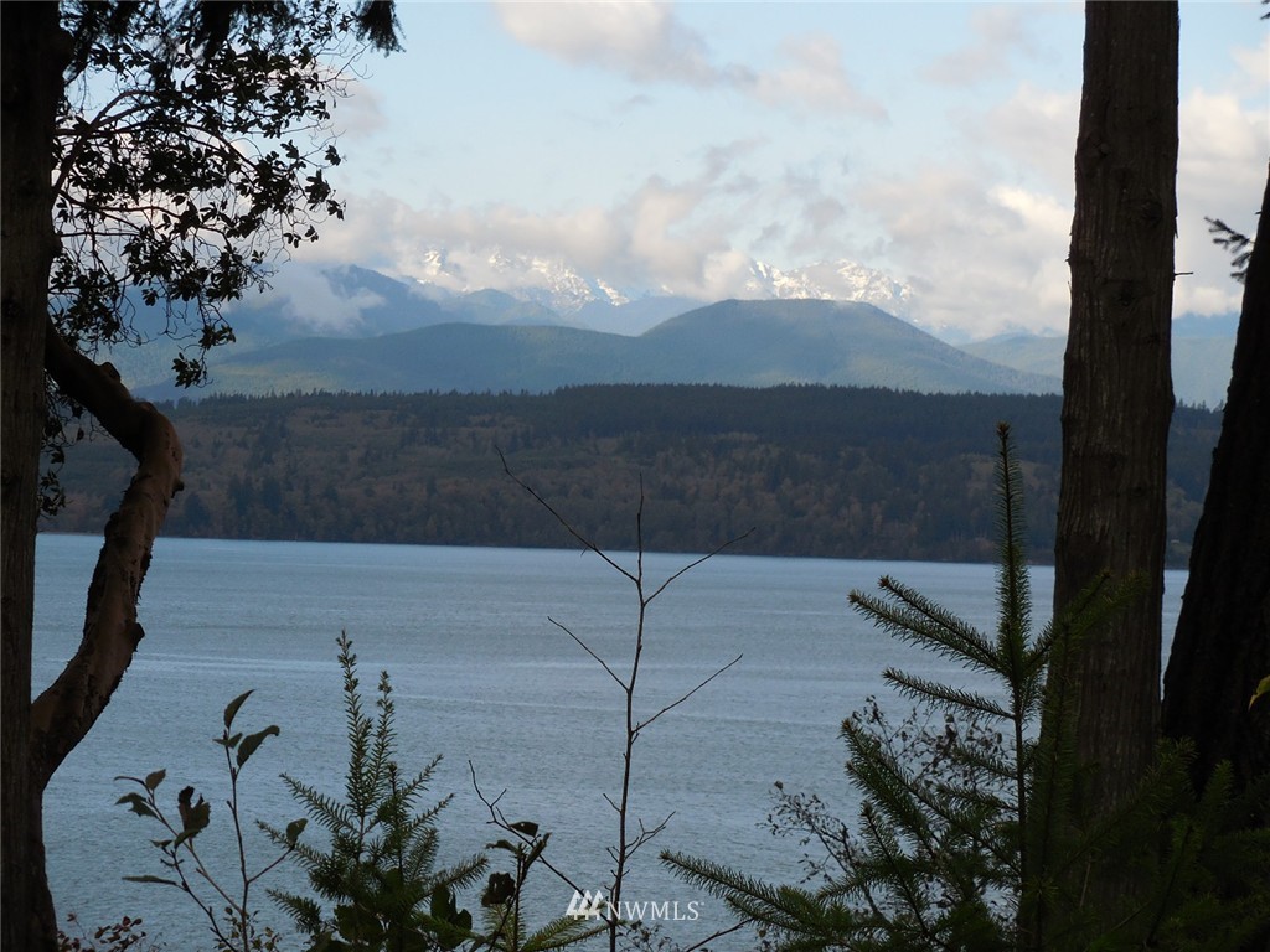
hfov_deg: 17.4
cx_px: 635
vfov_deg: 13.1
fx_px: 4146
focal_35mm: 113
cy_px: 476
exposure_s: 1/320
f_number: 5.1
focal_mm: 20.4
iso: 125
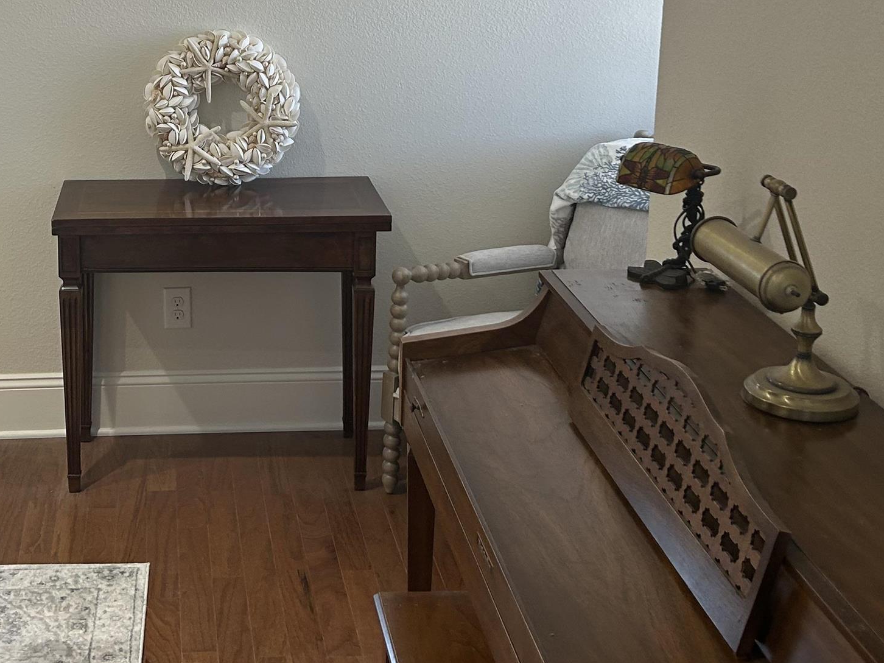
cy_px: 163
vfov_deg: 26.2
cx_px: 227
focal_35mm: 55
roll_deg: -0.1
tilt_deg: -12.5
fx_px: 1405
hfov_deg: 34.2
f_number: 1.5
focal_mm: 5.7
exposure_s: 1/120
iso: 100
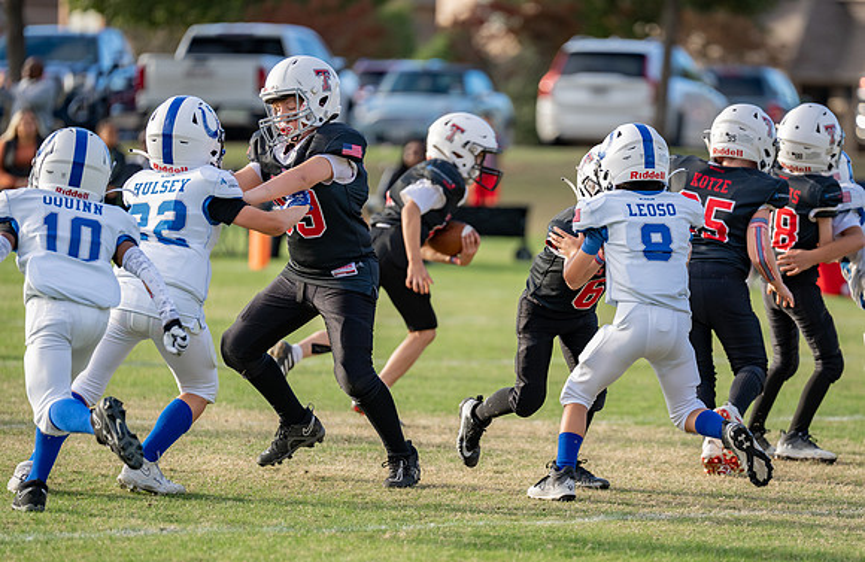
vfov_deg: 5.3
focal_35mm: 255
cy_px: 337
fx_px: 6068
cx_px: 545
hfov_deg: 8.2
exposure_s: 1/1250
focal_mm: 200
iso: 200
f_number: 2.8
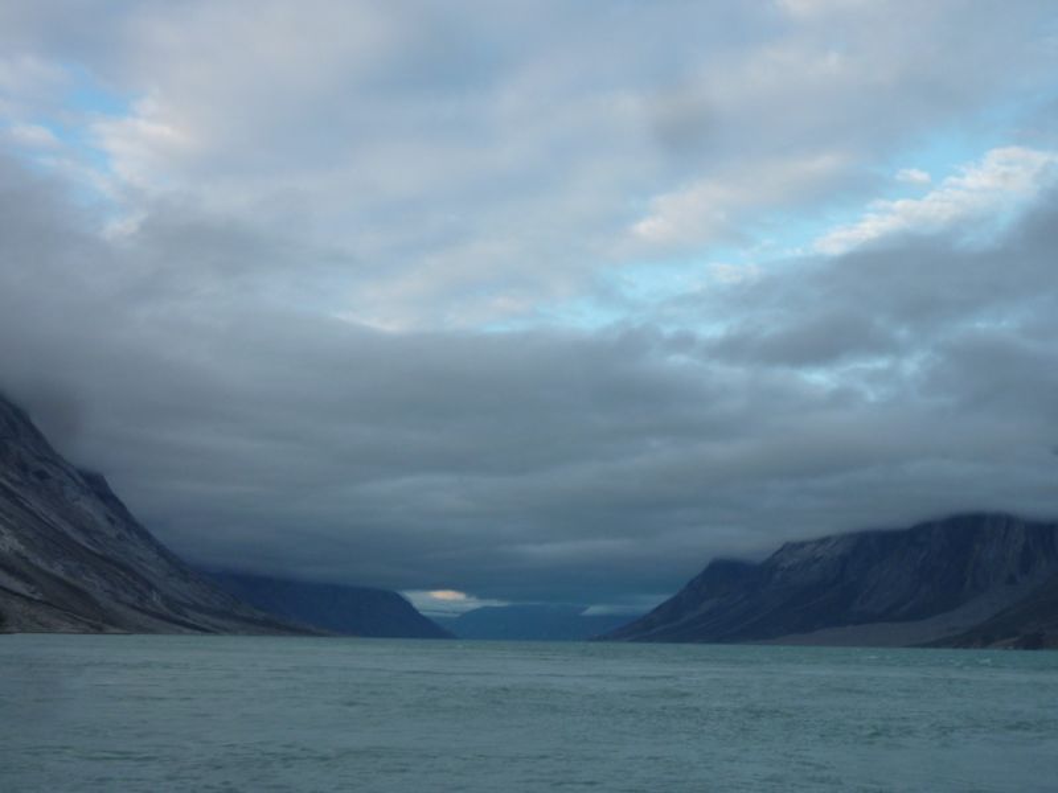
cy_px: 396
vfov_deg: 30.3
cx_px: 529
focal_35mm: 48
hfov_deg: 39.7
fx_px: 1467
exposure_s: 1/250
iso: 100
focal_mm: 7.9
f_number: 4
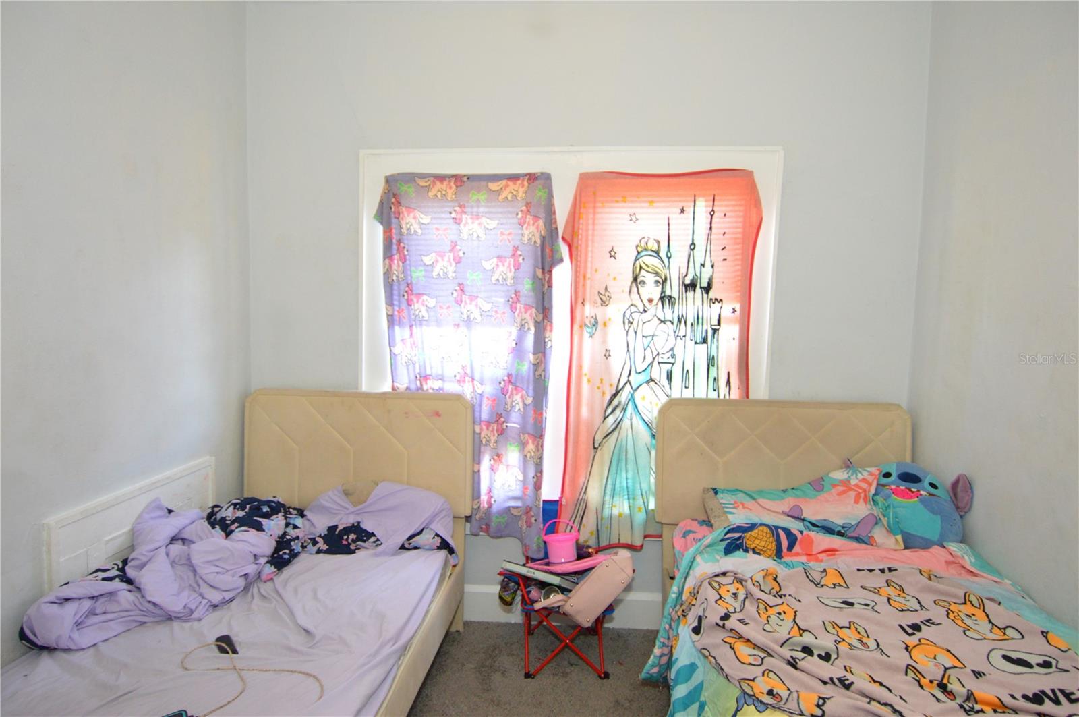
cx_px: 540
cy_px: 358
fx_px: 539
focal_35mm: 18
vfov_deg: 67.3
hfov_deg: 90.1
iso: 1400
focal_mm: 12
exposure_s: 1/60
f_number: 4
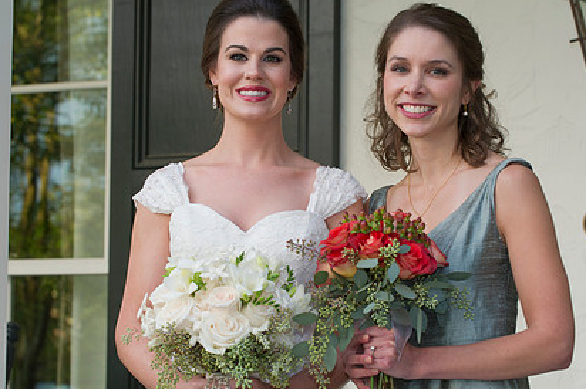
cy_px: 187
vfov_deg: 9.9
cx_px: 296
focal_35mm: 138
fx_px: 2244
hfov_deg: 14.9
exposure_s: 1/100
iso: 500
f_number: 5
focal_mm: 98
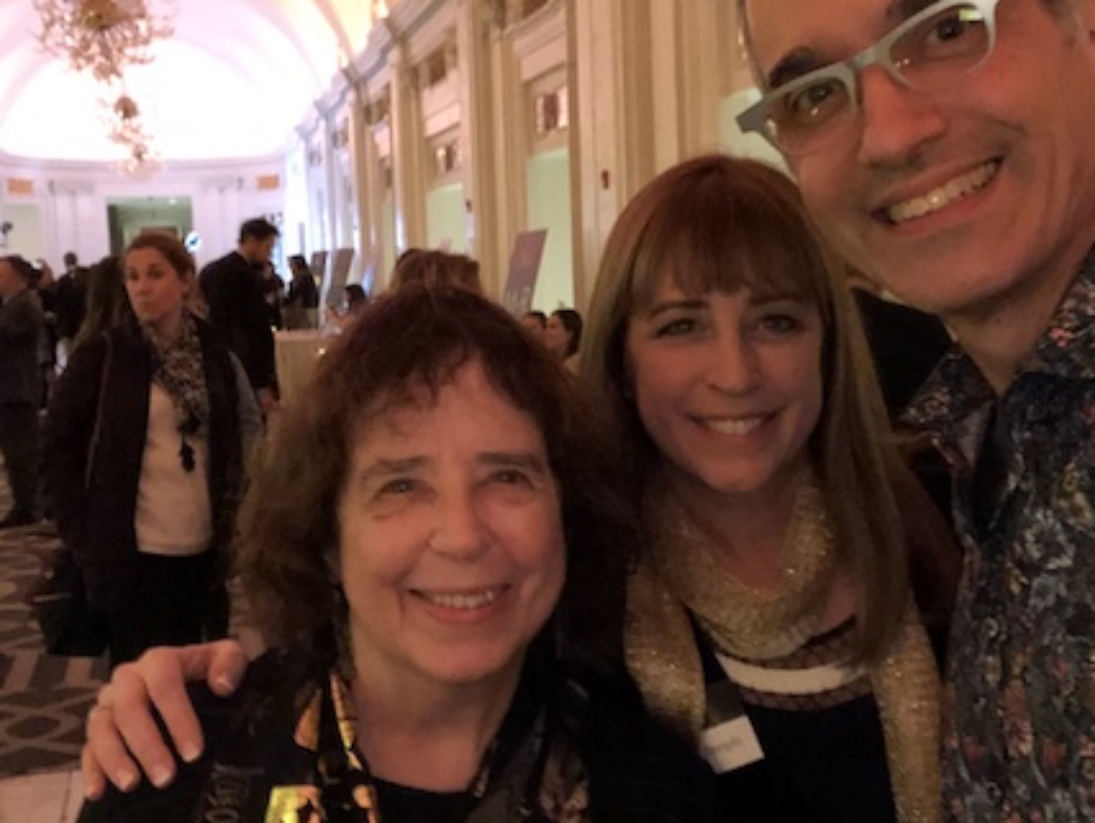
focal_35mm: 45
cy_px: 370
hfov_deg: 42.0
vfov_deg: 32.2
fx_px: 1425
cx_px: 523
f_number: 2.2
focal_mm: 2.87
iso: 640
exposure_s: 1/17
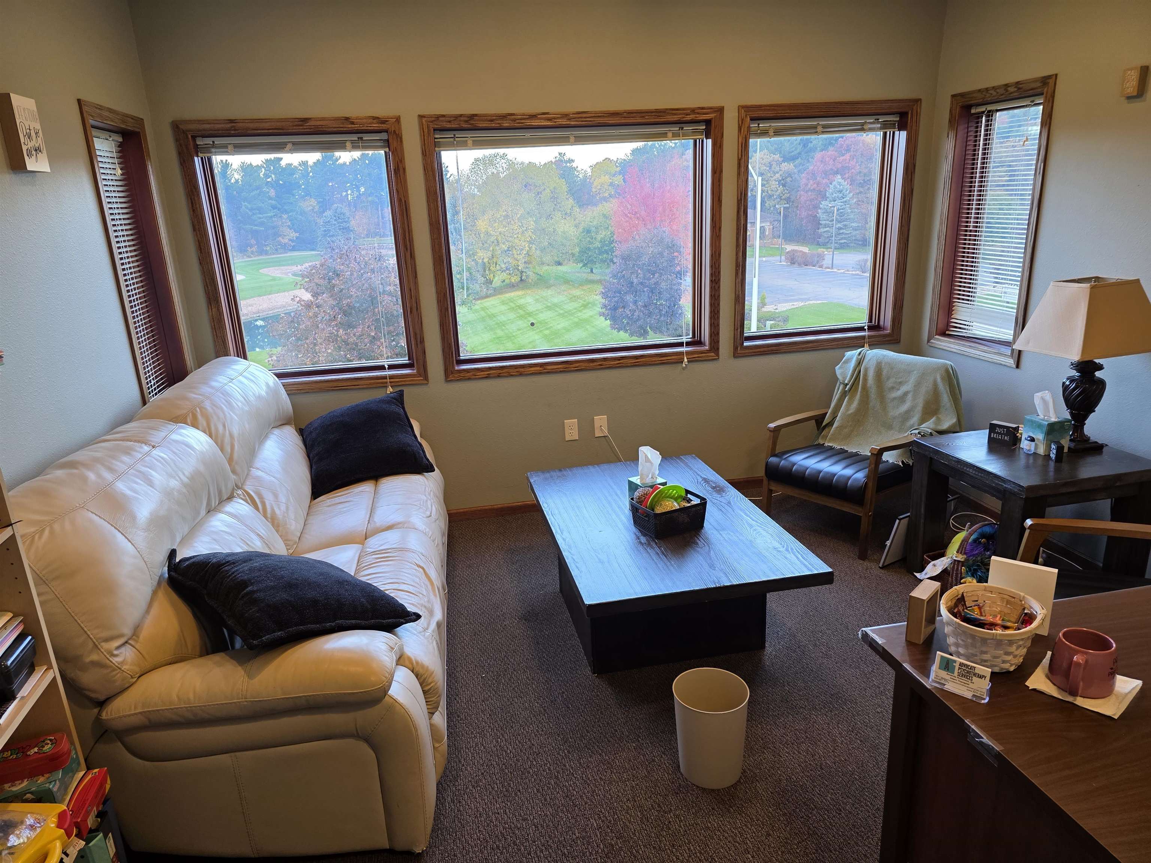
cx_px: 576
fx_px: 765
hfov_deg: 73.9
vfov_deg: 58.9
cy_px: 432
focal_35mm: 23
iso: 160
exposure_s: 1/120
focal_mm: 6.3
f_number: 1.7
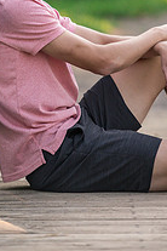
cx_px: 50
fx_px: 2651
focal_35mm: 381
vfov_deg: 5.4
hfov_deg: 3.6
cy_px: 29
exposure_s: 1/1600
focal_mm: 175
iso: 800
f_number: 2.8
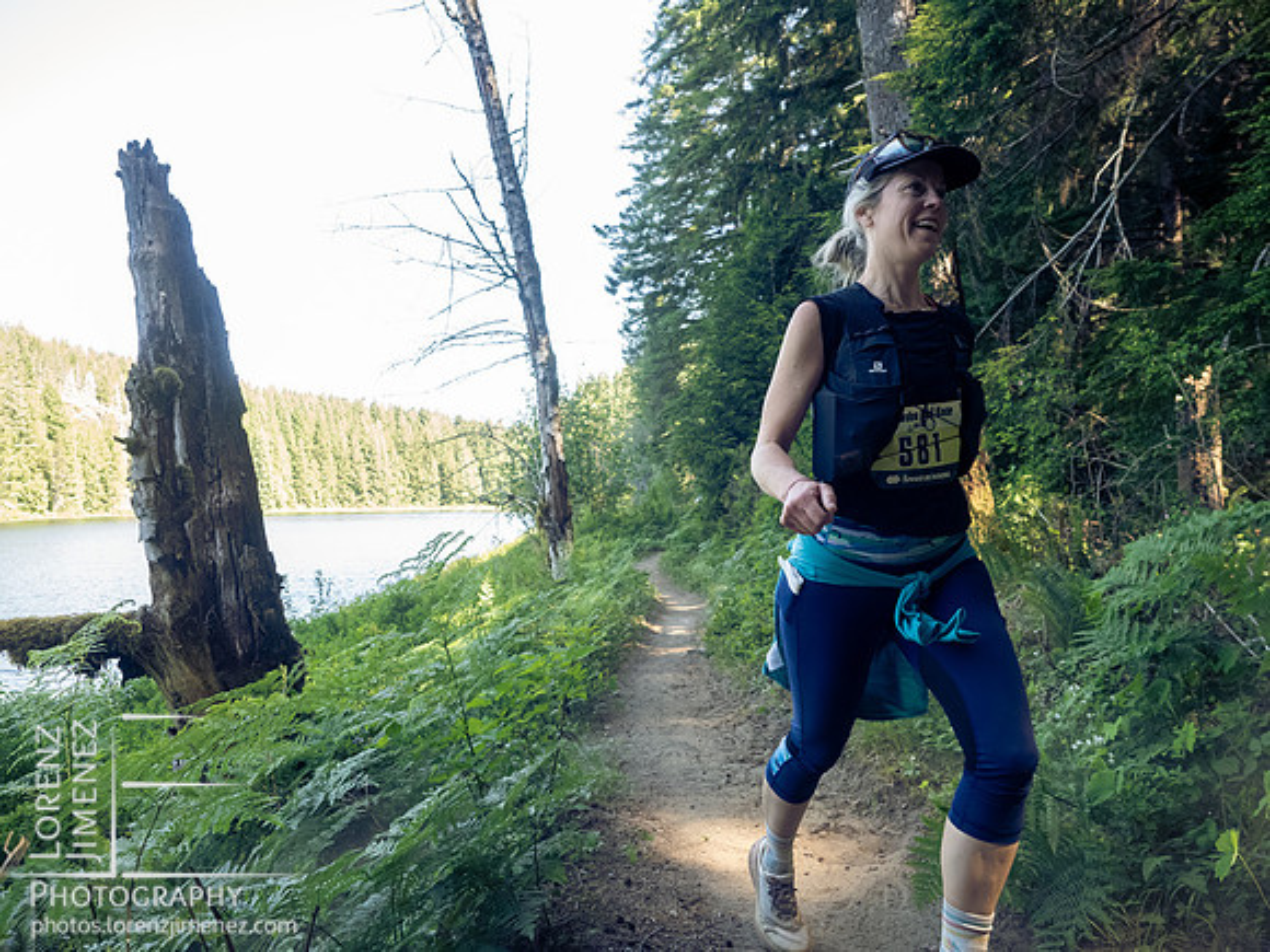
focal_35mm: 24
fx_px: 881
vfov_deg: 56.8
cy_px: 476
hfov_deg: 71.6
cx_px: 635
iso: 2000
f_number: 2.8
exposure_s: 1/1000
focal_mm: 12
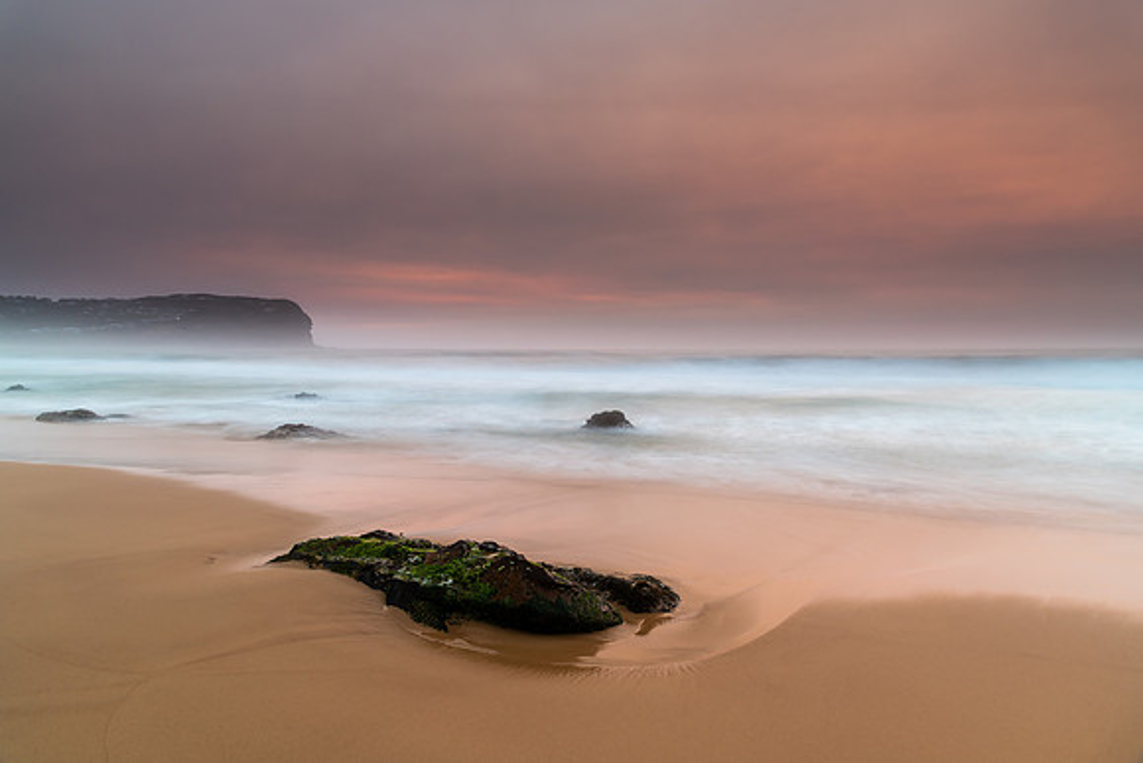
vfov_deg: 52.8
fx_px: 768
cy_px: 382
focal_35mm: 24
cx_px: 572
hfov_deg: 73.3
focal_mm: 24
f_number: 8
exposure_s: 6
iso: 200
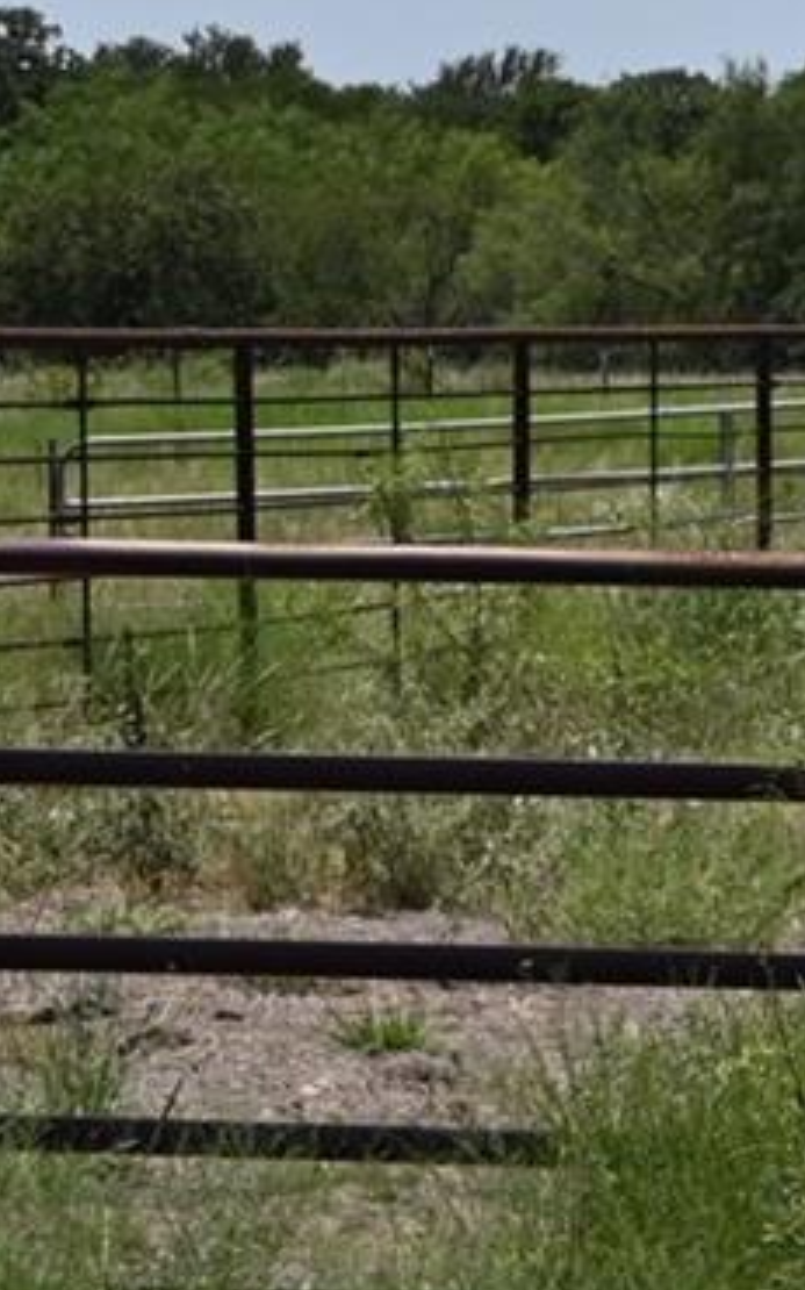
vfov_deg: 10.3
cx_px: 1596
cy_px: 253
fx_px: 7131
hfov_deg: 6.3
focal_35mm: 203
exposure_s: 1/1600
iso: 100
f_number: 4
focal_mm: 24
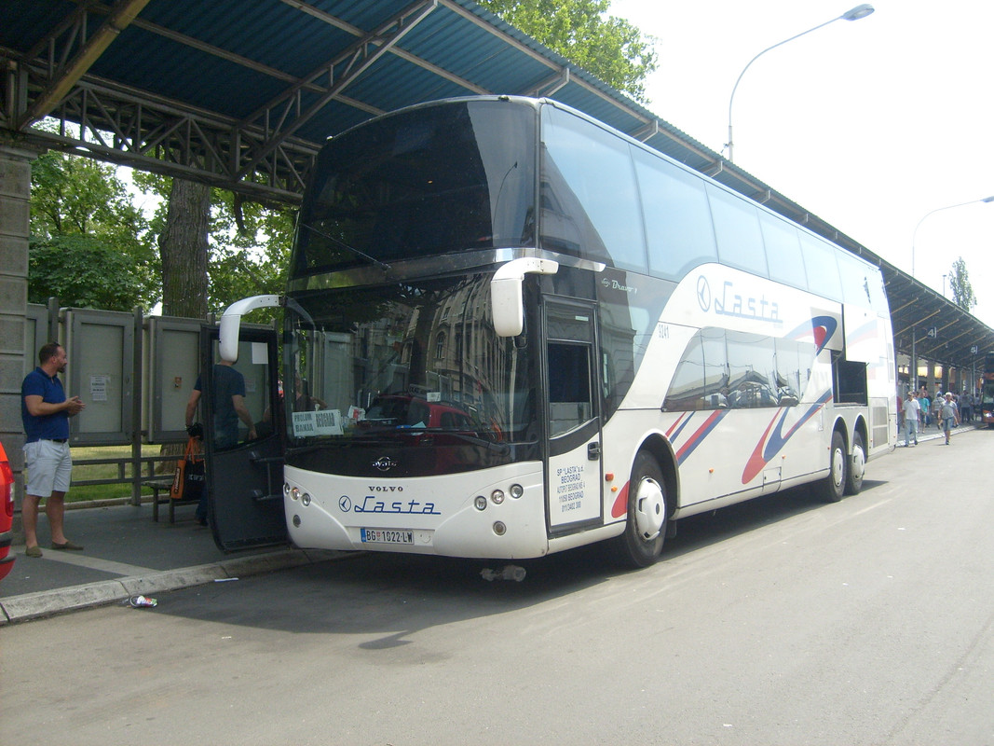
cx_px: 497
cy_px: 373
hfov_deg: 52.6
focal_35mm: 35
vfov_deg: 40.7
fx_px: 1005
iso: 80
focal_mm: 5.8
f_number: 7.1
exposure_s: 1/90
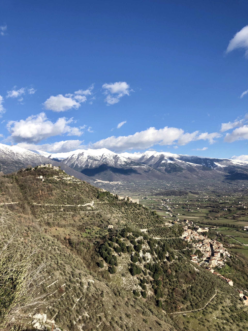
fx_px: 267
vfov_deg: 63.4
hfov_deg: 49.7
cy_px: 166
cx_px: 124
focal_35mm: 28
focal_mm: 4
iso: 20
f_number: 1.8
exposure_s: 1/2183
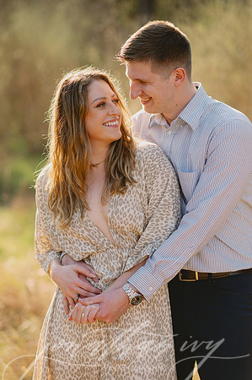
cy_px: 190
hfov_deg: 16.0
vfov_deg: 23.9
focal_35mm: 85
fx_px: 894
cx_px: 126
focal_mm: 85
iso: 100
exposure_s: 1/2000
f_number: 2
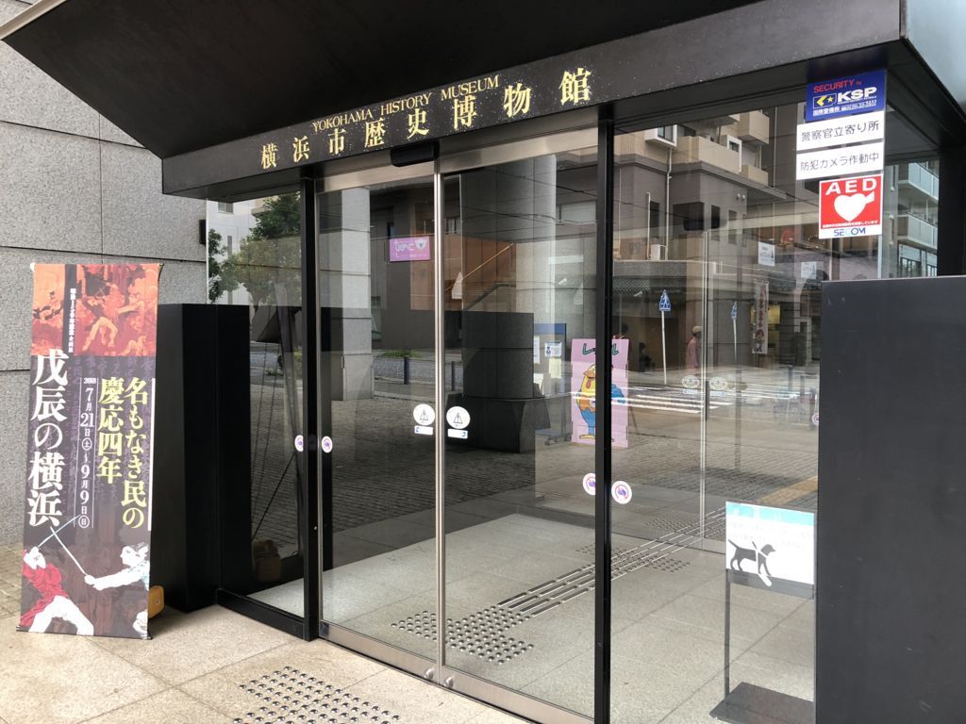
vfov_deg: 49.7
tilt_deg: -4.1
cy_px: 362
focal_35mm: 28
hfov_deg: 63.4
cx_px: 483
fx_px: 781
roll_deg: +0.0
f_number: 1.8
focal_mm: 3.99
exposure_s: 1/30
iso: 32
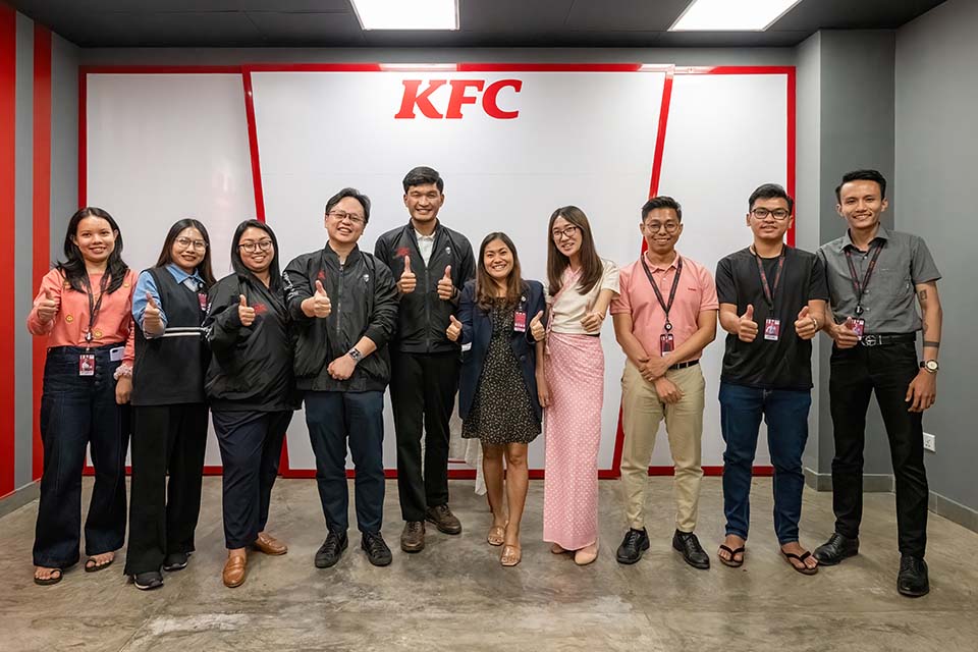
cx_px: 489
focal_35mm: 19
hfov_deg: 86.9
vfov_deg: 64.6
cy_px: 326
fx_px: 516
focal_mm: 19
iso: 7200
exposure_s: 1/200
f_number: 4
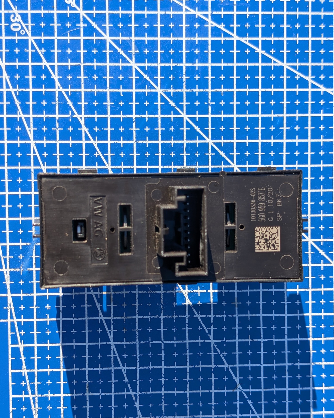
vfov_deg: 36.6
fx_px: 630
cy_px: 216
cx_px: 167
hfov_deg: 29.7
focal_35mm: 51
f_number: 1.68
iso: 20
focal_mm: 6.9
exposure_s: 1/379
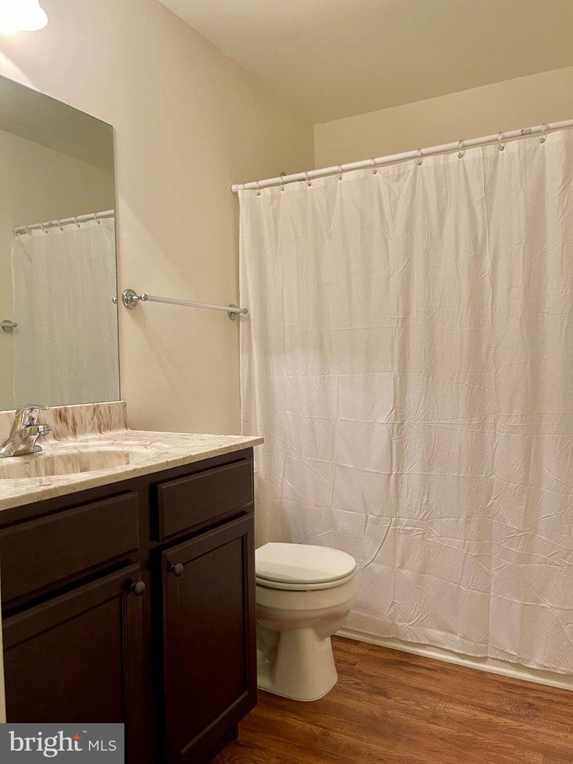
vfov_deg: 69.4
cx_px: 286
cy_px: 382
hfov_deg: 54.9
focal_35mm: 25
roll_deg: +0.7
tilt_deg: -0.3
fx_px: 552
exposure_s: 1/60
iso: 125
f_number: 1.6
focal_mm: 5.1
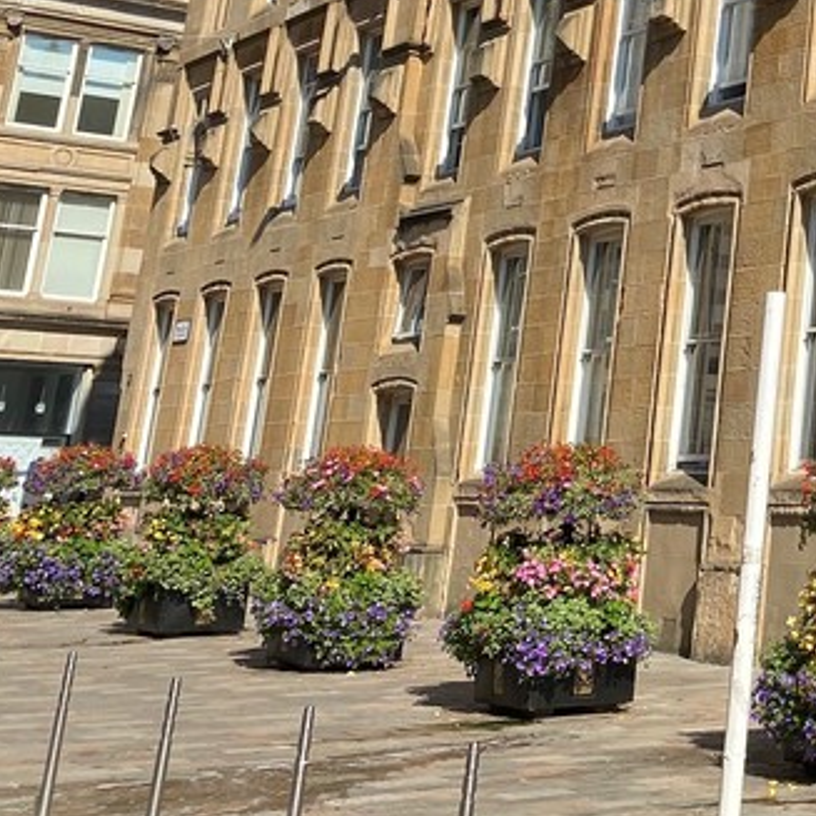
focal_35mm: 72
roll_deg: -2.0
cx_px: 1225
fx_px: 1920
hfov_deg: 20.5
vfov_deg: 22.6
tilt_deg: +17.5
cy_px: -77
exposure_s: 1/2066
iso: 32
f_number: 1.8
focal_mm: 4.25
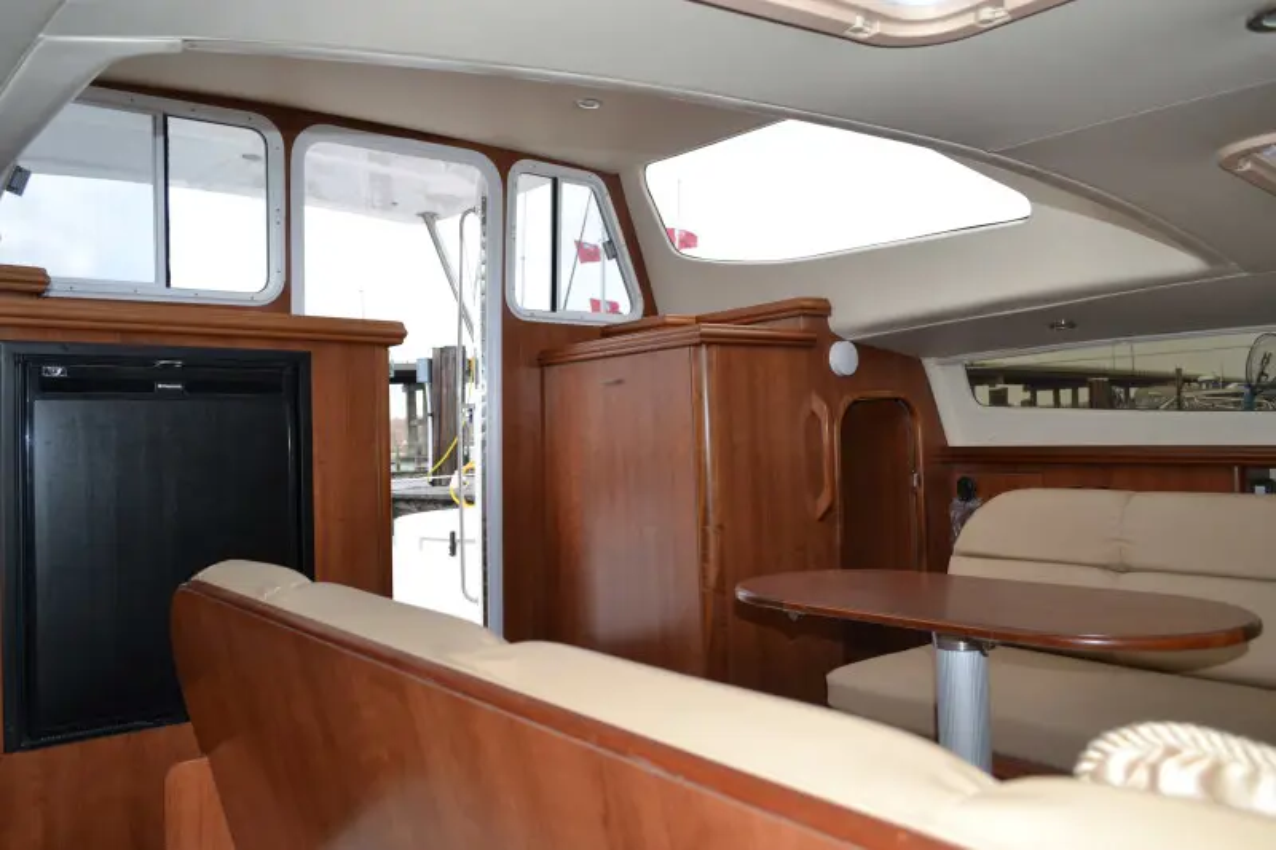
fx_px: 957
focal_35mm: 27
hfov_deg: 67.4
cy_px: 425
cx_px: 638
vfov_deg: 47.9
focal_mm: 18
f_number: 5
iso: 100
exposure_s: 1/200
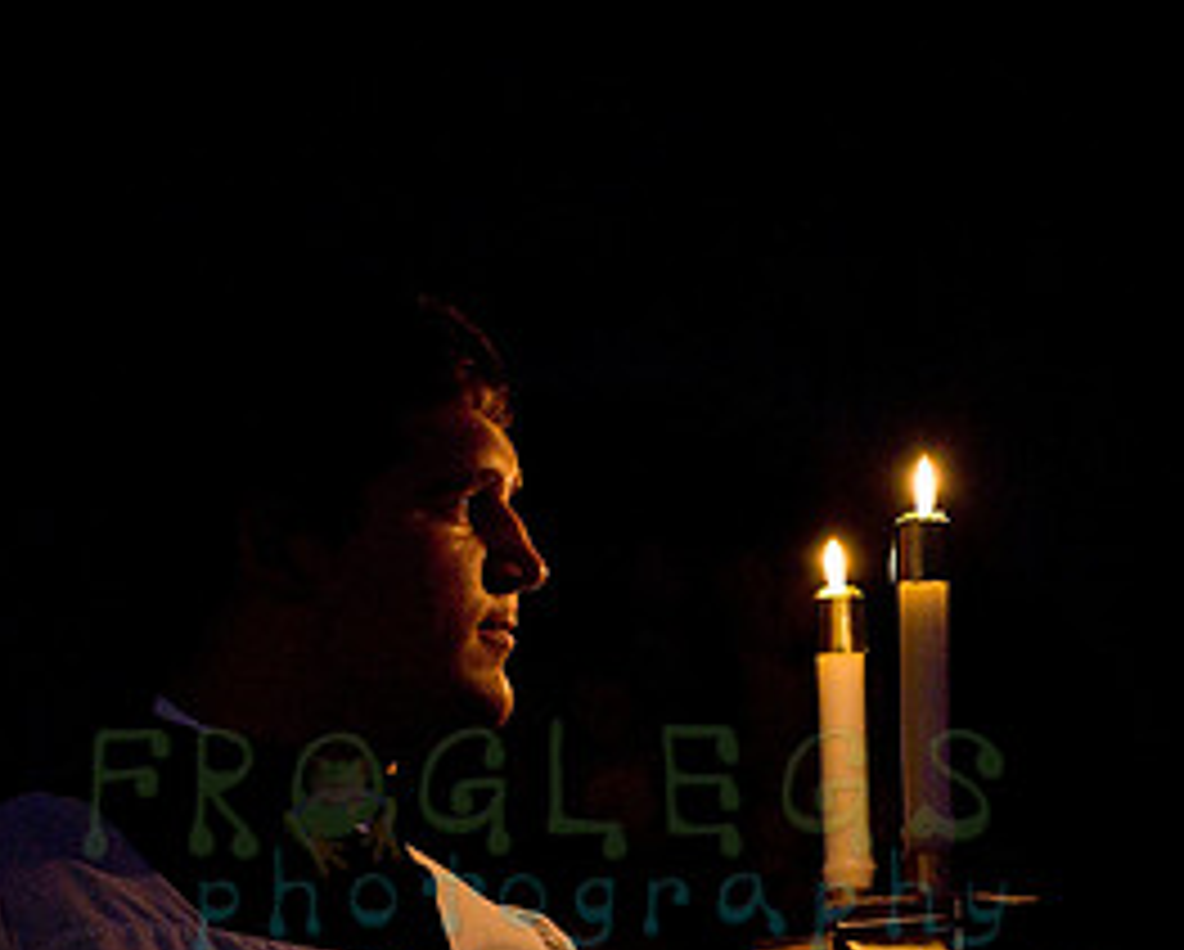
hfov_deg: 6.0
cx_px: 551
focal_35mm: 321
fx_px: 11261
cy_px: 873
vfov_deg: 4.8
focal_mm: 200
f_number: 2.8
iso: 2500
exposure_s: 1/100
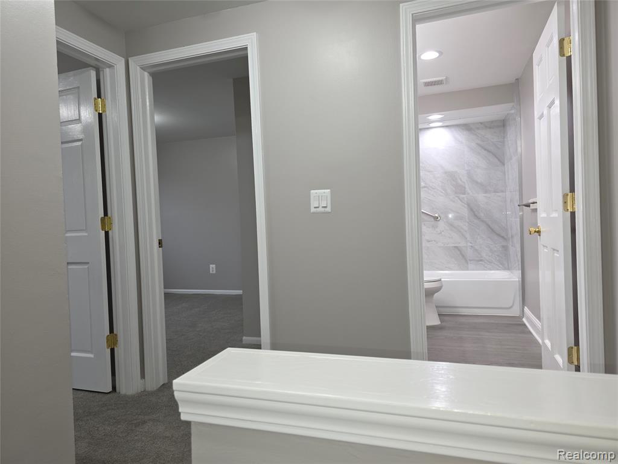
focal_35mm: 23
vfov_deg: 58.9
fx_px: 411
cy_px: 232
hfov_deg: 73.9
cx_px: 309
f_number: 1.7
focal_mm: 6.3
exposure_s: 1/60
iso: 50
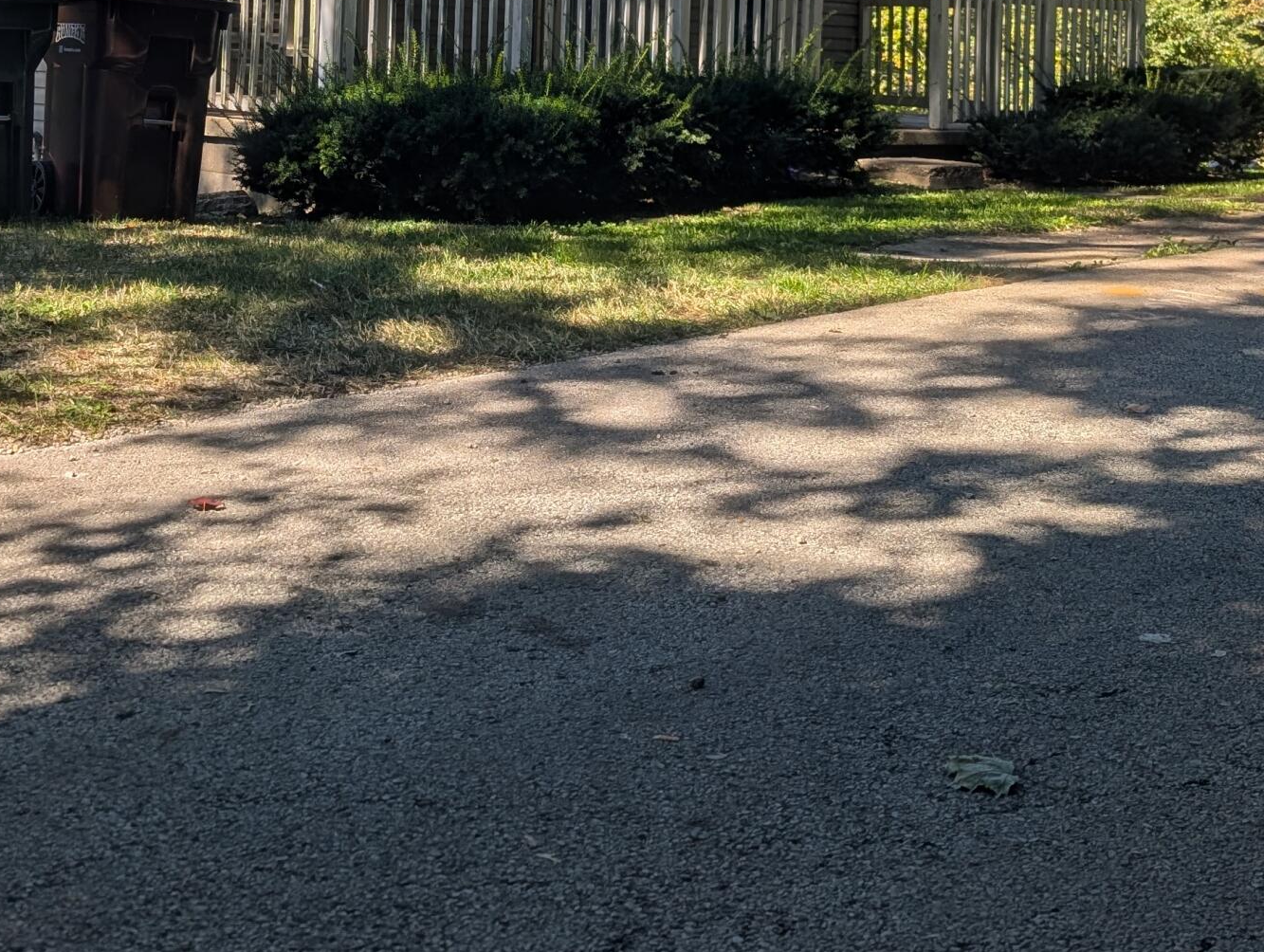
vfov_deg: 25.9
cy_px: 25
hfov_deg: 34.7
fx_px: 1975
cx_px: 304
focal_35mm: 54
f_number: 1.68
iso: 20
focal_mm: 6.9
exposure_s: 1/667
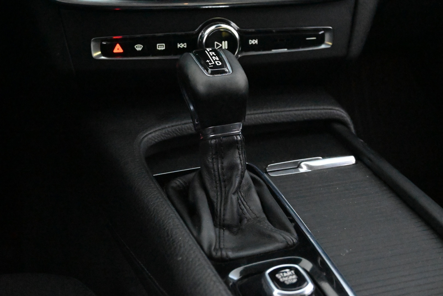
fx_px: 664
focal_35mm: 54
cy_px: 148
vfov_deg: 25.1
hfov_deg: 36.9
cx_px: 222
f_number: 5.3
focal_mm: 36
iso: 25600
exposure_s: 1/60
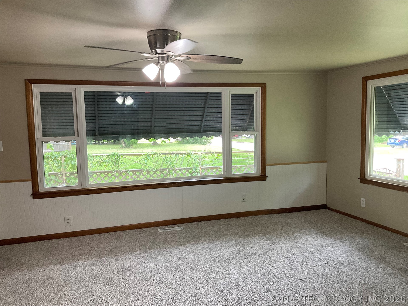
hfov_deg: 61.7
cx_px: 204
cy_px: 153
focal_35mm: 29
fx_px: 342
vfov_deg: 48.2
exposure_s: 1/60
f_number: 1.8
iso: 64
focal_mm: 3
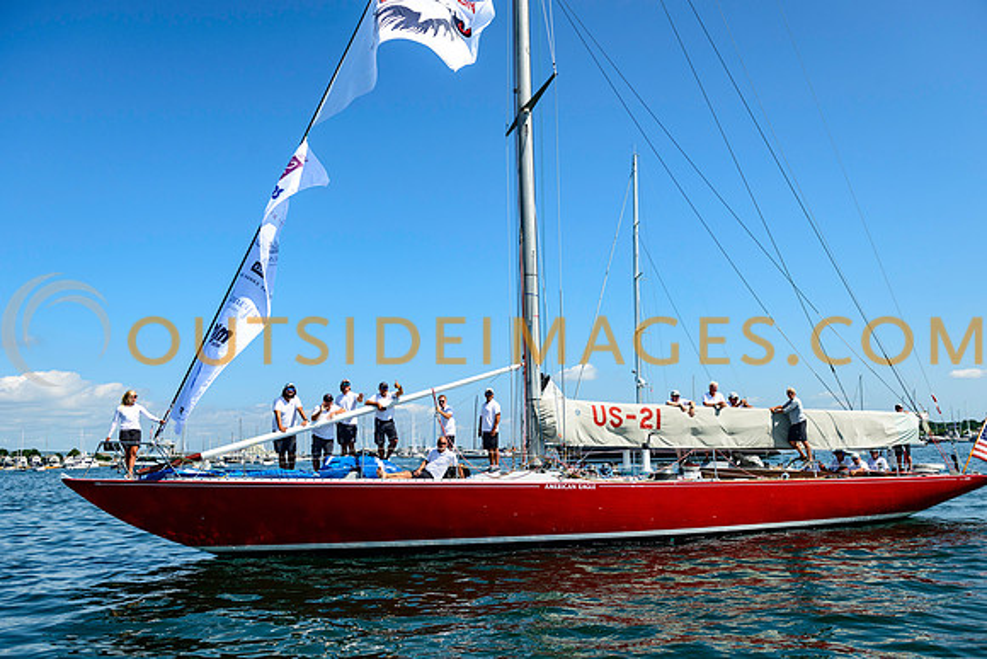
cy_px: 330
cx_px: 494
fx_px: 850
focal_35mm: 31
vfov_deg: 42.3
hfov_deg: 60.3
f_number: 5
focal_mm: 31
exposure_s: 1/2500
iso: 320
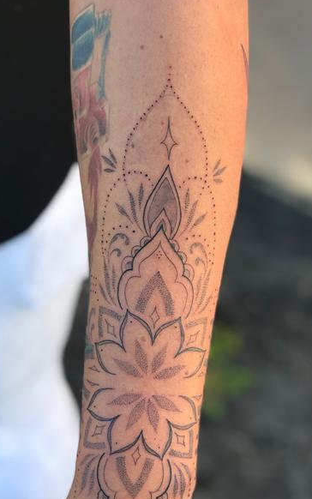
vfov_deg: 24.8
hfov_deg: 15.7
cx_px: 88
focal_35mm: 83
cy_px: 326
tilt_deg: -46.6
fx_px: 1129
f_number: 2.8
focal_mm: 6.6
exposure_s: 1/155
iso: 20
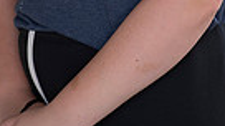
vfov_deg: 4.0
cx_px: 114
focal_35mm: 295
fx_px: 1757
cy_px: -171
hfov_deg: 7.3
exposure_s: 1/320
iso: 200
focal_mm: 85
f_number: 2.5
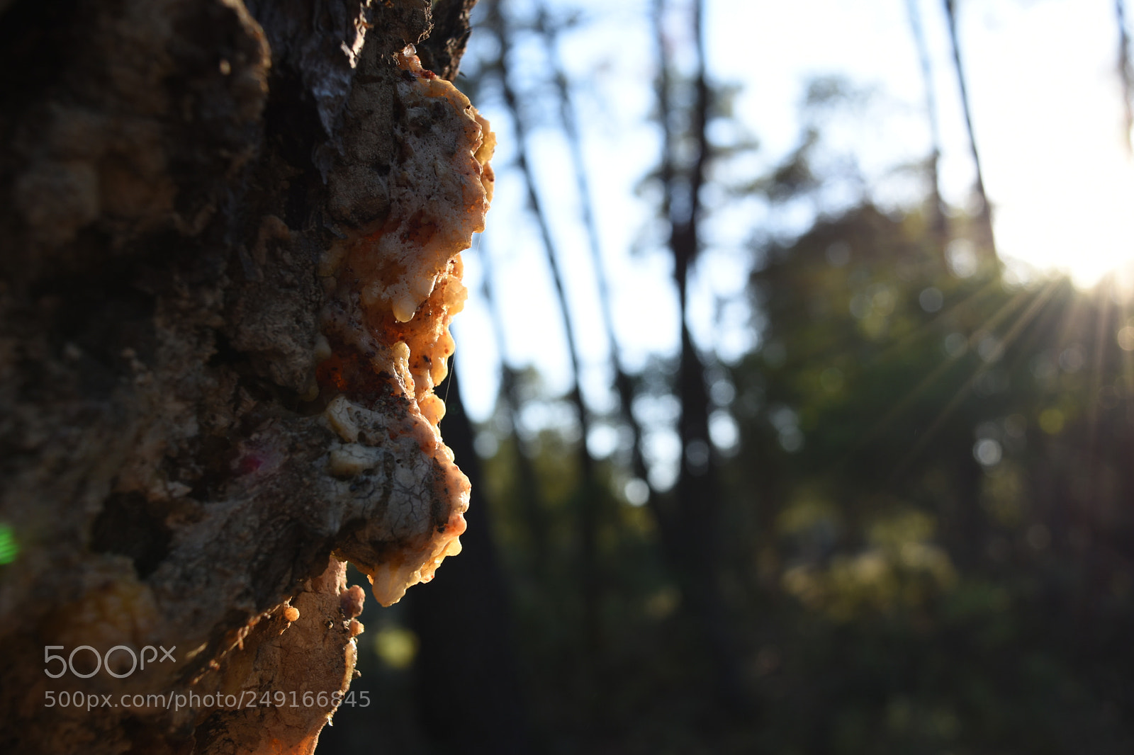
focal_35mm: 40
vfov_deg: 33.0
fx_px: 1275
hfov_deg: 47.9
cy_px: 378
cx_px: 567
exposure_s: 1/160
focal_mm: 27
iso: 100
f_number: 6.3
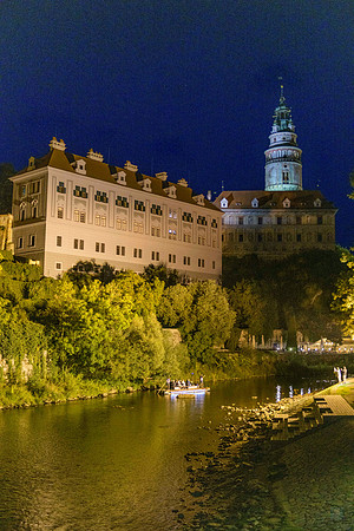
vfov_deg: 50.7
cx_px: 177
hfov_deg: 35.1
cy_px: 266
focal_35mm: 38
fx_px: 560
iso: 2000
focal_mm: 38
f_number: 2.8
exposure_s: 1/80
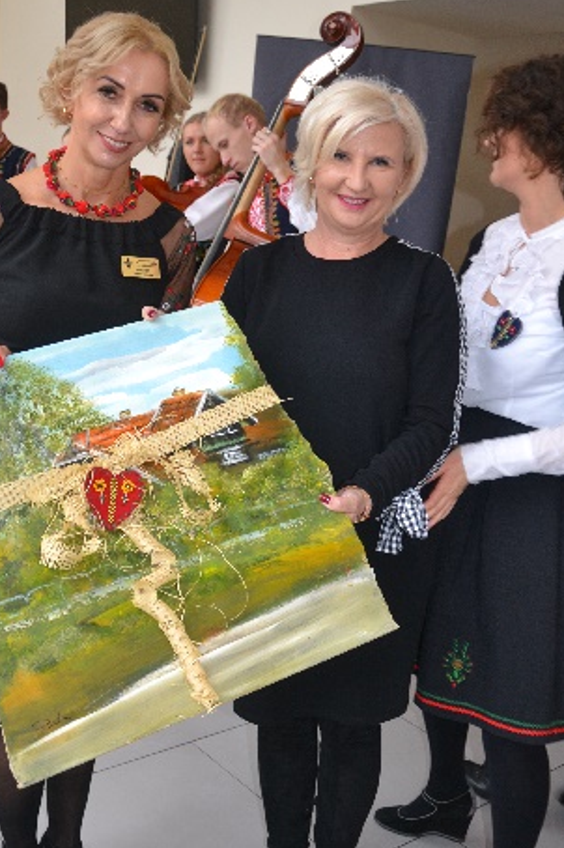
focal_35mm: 42
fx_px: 980
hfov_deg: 32.0
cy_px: 415
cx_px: 217
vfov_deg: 46.8
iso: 640
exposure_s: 1/60
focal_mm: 21
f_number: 3.8
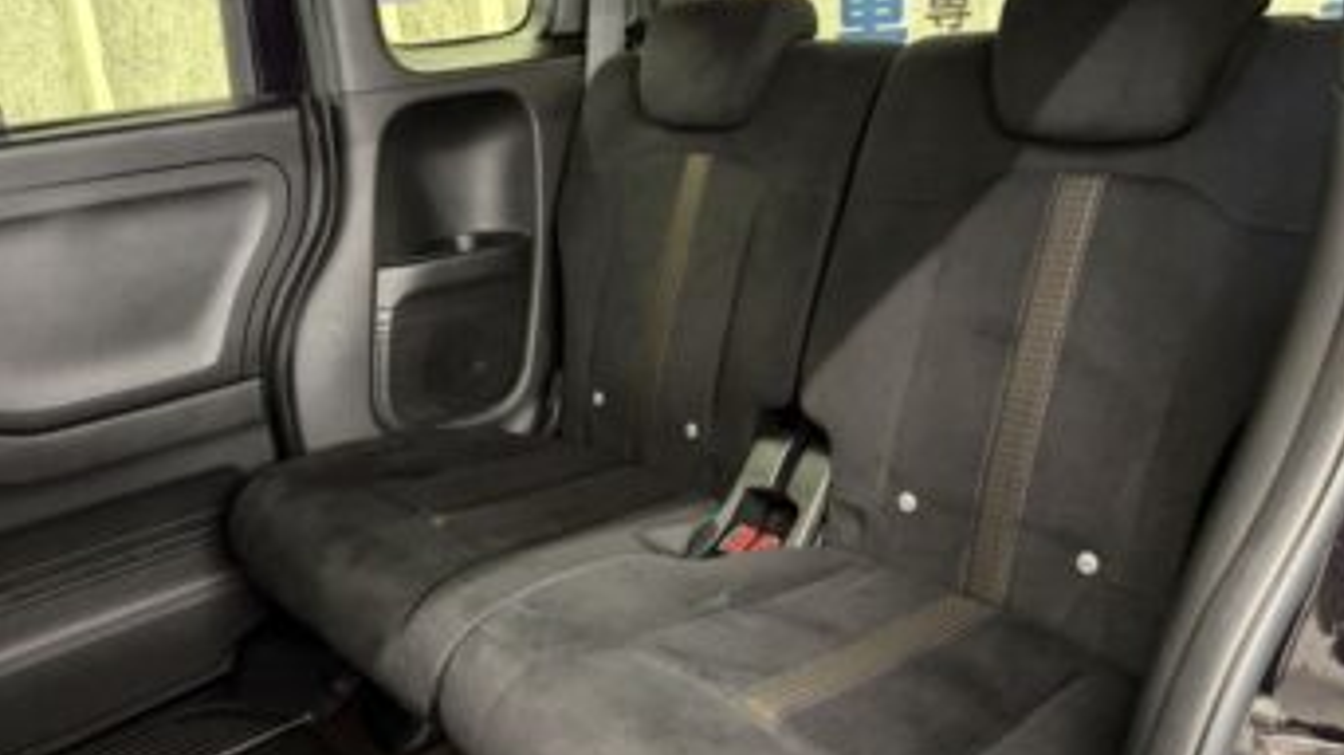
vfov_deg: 40.0
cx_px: 684
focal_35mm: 29
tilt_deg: -19.7
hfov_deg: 66.1
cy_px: 438
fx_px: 1033
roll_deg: +3.4
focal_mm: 5.96
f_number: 1.6
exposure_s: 1/25
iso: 800
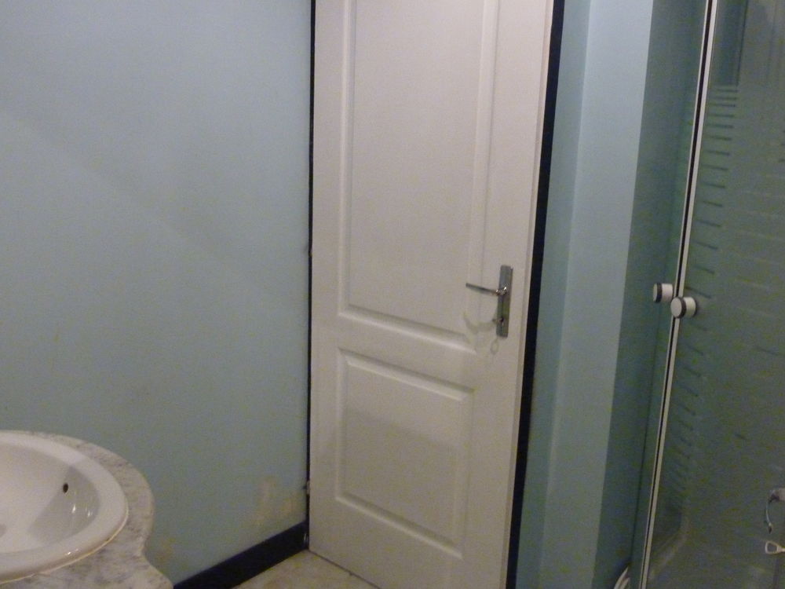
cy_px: 294
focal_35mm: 35
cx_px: 392
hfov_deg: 52.6
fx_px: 794
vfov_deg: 40.7
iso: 800
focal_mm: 5.7
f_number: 3.5
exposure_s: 1/20
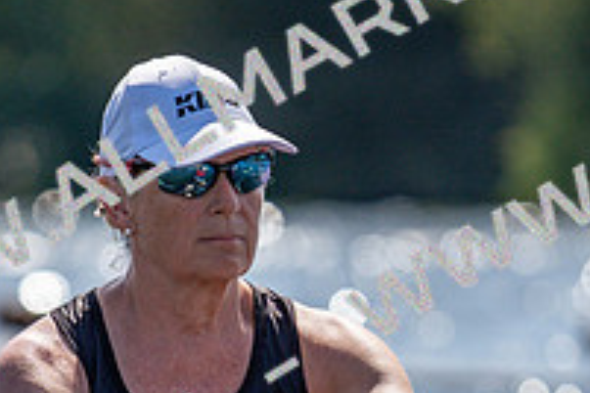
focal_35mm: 1003
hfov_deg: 2.1
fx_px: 16437
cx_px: 132
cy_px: 386
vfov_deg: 1.4
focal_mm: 347
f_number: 6.3
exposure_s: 1/2000
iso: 400
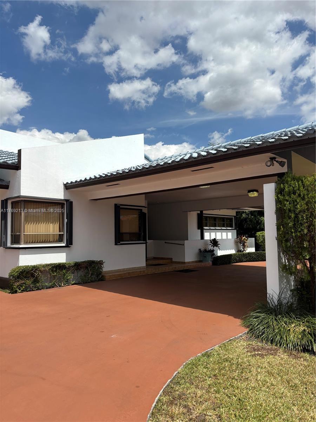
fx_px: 316
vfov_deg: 67.3
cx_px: 158
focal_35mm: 26
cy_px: 211
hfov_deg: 53.1
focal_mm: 5.96
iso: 50
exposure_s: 1/5348
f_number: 1.6
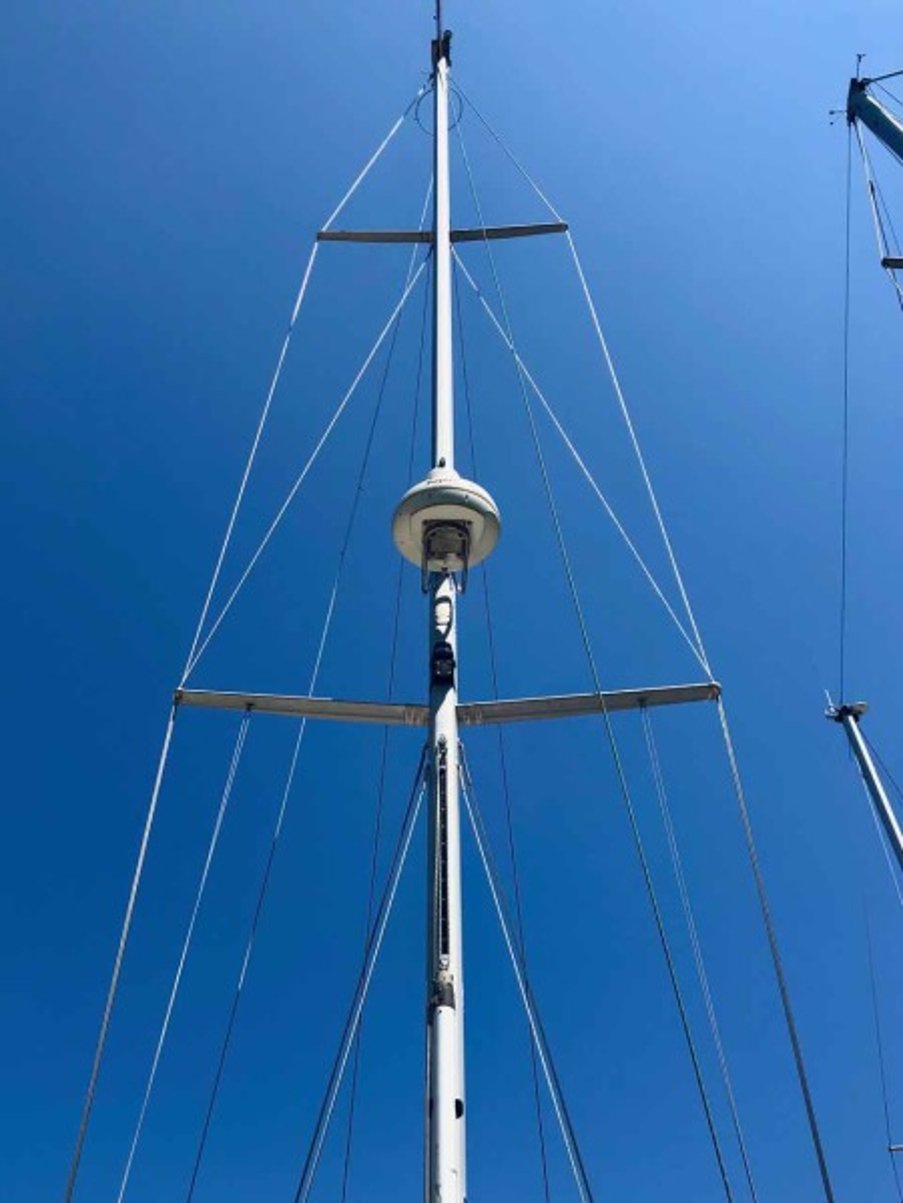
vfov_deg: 63.4
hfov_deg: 49.7
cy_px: 602
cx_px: 452
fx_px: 974
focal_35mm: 28
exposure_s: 1/2288
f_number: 1.8
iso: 20
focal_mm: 3.99
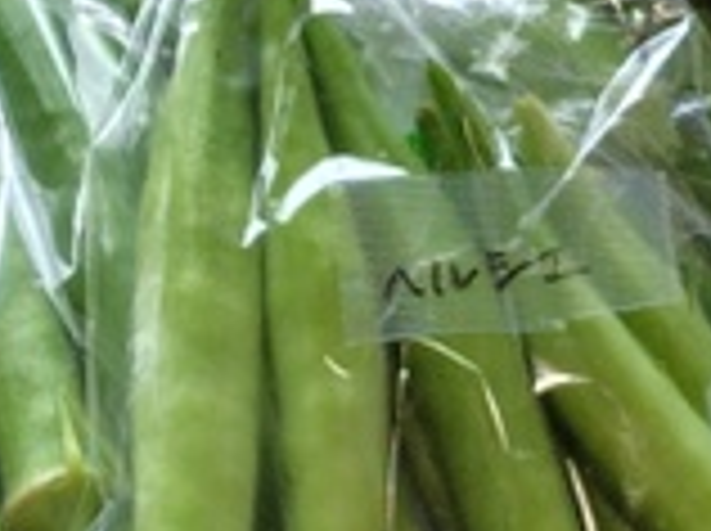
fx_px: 1436
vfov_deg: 20.3
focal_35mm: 70
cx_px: 612
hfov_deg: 27.0
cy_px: 522
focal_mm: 5.6
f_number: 1.9
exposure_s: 1/120
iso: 179
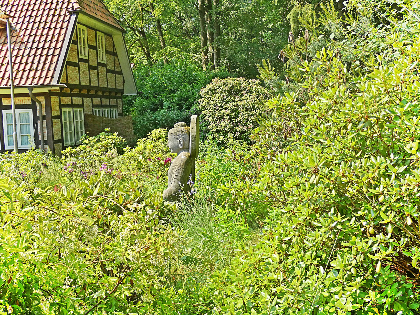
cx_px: 210
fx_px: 607
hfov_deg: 38.2
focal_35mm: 50
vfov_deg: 29.1
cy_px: 158
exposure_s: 1/250
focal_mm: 9
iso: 80
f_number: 3.9
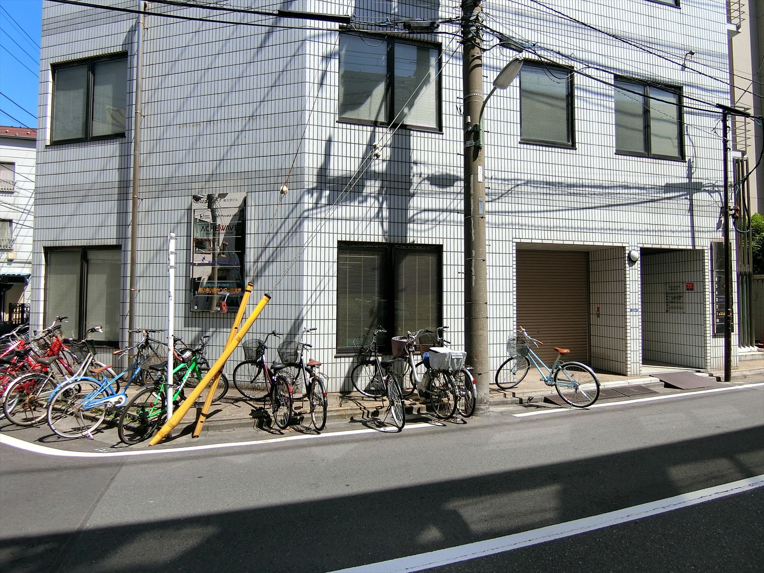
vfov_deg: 68.7
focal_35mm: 19
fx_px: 419
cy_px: 286
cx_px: 382
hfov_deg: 84.7
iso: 80
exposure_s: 1/250
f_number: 6.9
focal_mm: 4.06
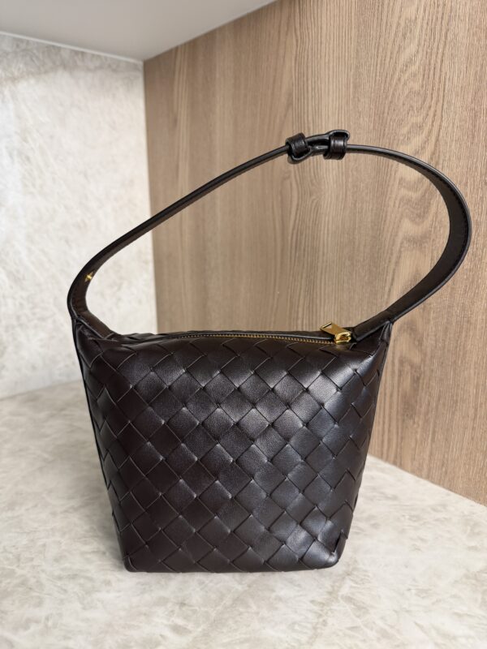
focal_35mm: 24
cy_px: 324
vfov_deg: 71.6
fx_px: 450
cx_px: 244
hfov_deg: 56.8
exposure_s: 1/120
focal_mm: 6.76
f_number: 1.78
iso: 160
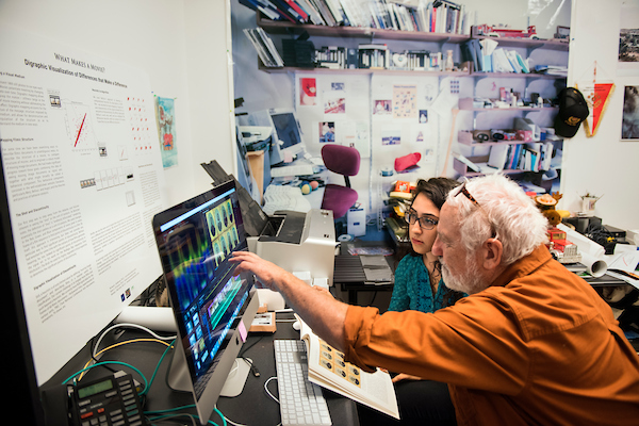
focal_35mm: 24
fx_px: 426
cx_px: 320
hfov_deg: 73.7
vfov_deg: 53.1
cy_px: 213
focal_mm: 24
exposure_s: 1/100
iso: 1000
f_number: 2.8
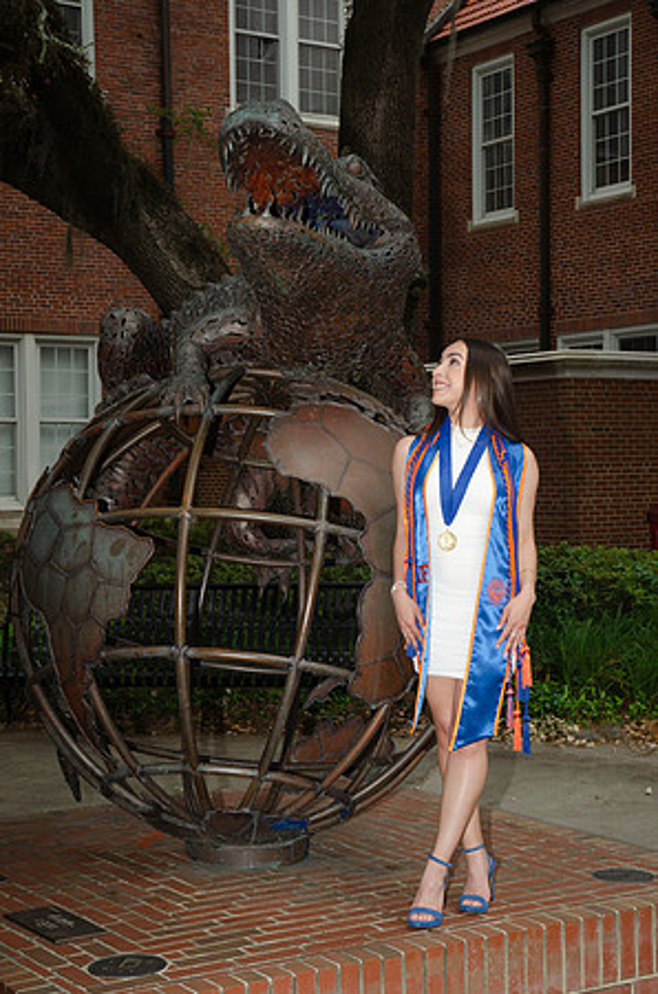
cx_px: 329
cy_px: 497
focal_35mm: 66
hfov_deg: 20.5
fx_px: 1818
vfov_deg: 30.6
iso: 100
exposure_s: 1/250
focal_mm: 44
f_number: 5.6
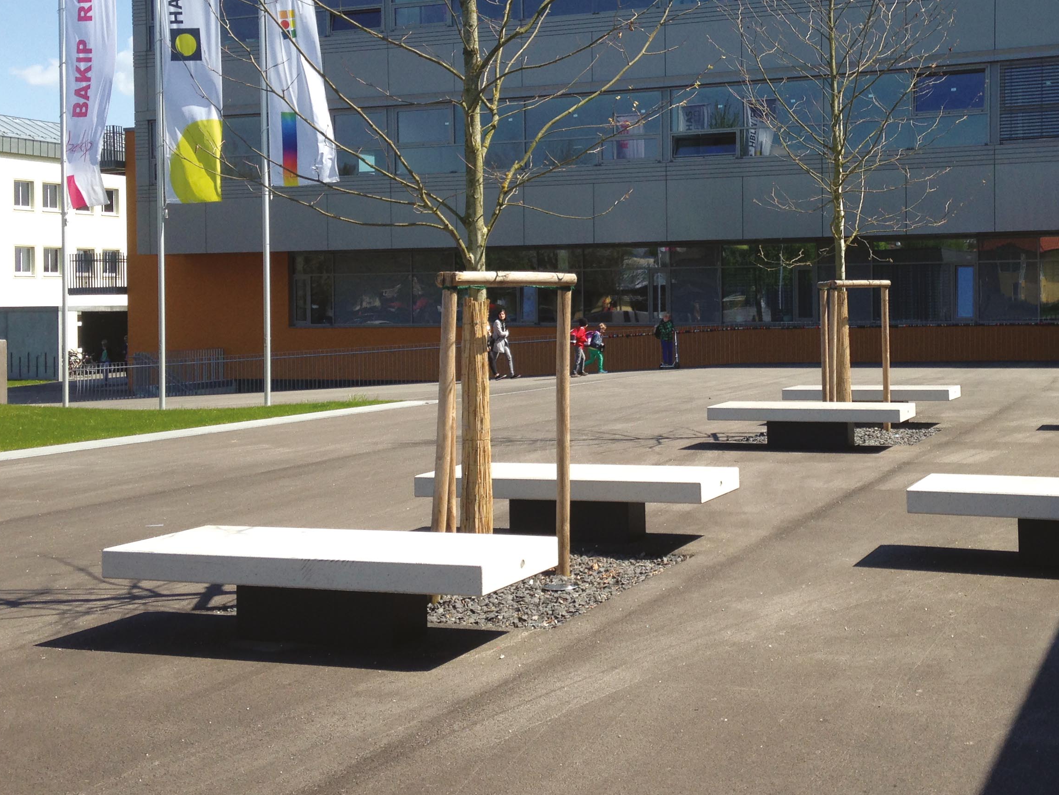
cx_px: 689
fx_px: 1438
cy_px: 299
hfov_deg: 40.0
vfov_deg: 30.8
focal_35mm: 47
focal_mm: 4.12
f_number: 2.4
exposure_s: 1/903
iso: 50
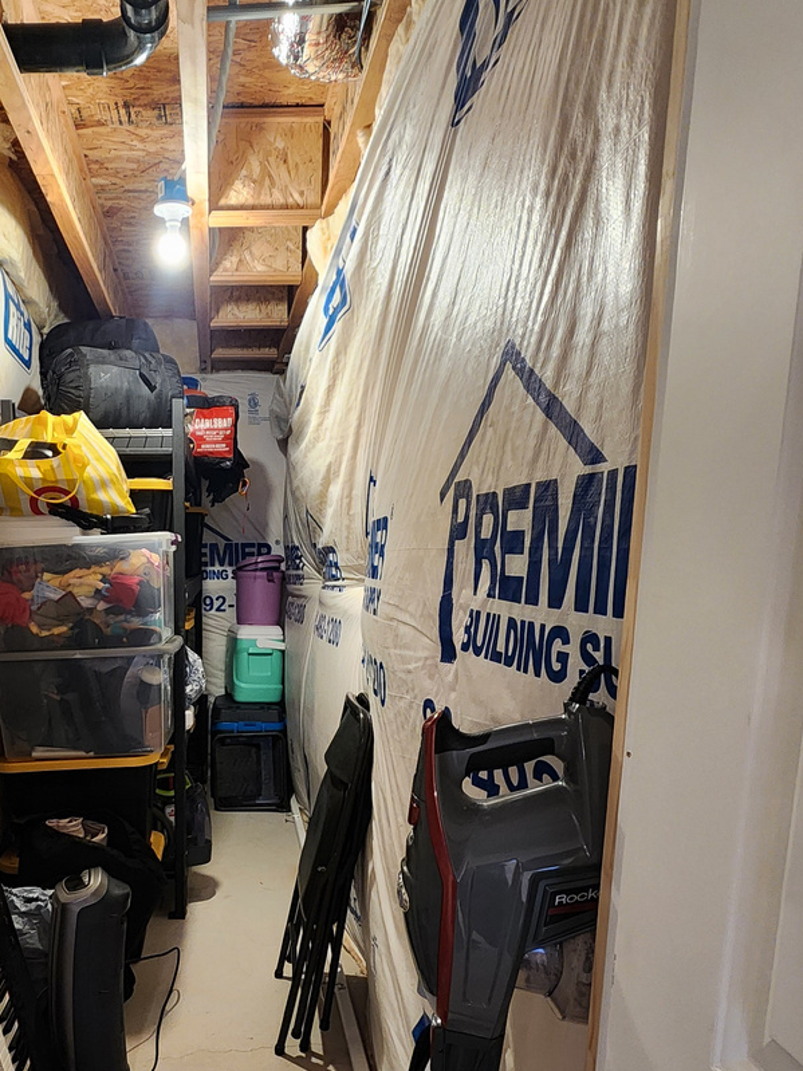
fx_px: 773
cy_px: 712
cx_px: 221
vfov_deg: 67.5
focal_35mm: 25
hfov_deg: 52.9
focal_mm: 2.2
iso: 400
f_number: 2.2
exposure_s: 1/30
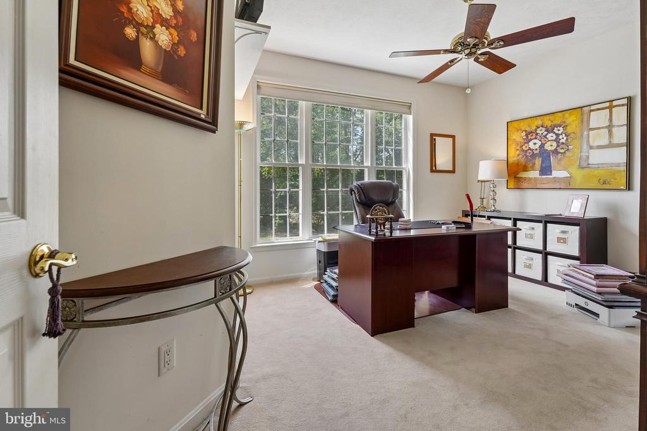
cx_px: 324
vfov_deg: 77.0
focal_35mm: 15
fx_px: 271
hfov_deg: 100.0
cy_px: 216
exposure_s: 1/30
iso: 320
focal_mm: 15.1
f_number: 8
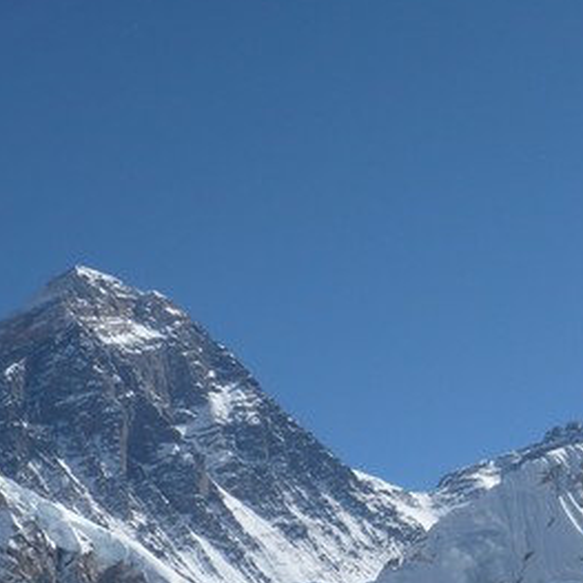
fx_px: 2306
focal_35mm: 121
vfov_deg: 14.4
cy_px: 430
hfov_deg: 14.2
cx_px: 572
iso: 100
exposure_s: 1/320
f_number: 10
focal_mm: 9.9
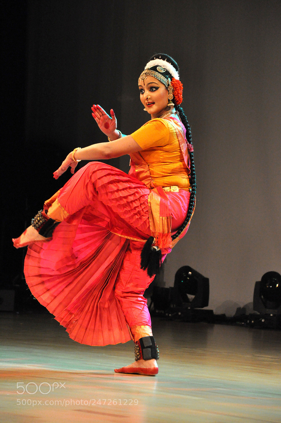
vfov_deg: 15.2
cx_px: 140
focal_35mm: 135
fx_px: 1584
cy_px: 212
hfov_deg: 10.1
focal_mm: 90
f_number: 5.6
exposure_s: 1/250
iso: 2500
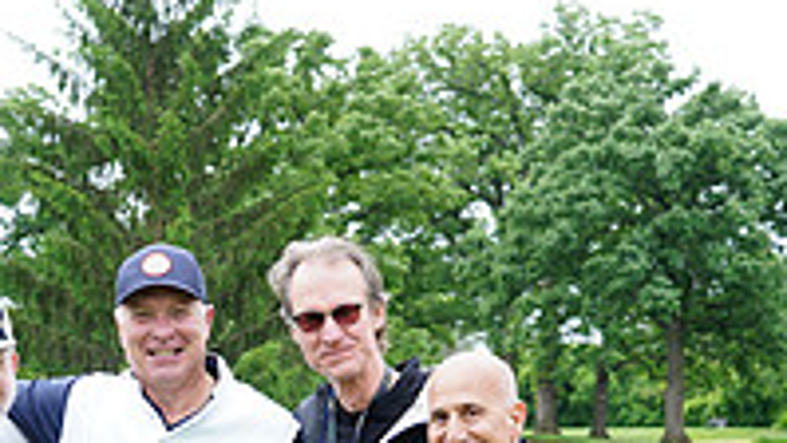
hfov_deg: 20.4
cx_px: 198
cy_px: 682
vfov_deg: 11.2
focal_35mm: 104
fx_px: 2171
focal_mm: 34
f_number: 5.6
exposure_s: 1/100
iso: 125
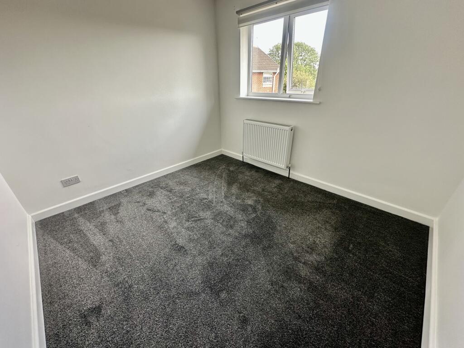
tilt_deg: -26.9
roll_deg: +1.3
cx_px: 232
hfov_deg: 102.1
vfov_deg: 85.7
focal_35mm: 14
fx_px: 188
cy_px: 174
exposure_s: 1/99
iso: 100
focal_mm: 2.22
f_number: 2.2
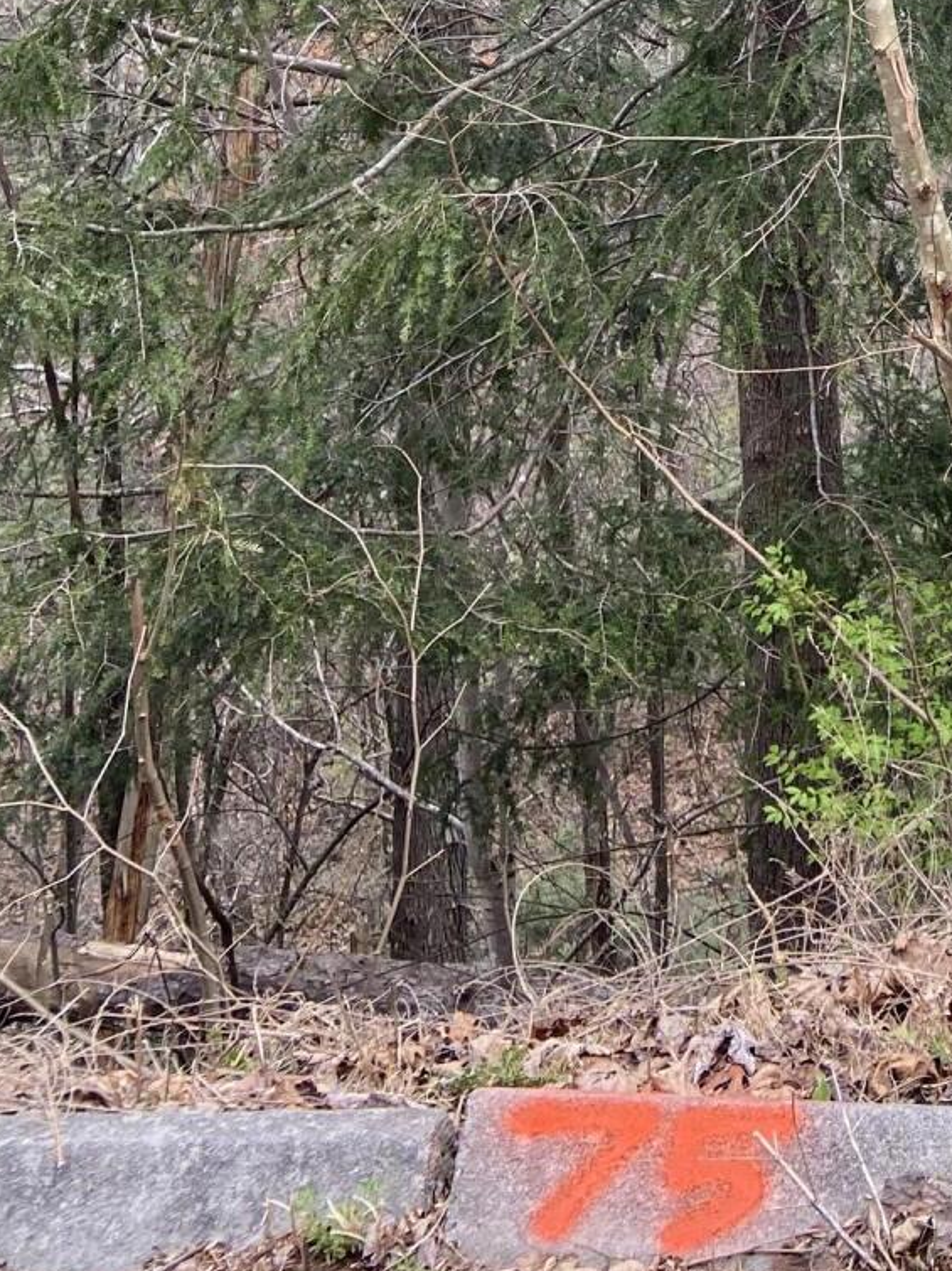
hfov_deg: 19.9
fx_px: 2532
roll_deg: +1.1
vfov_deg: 25.7
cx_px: 1173
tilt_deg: -1.8
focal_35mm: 69
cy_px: -190
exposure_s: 1/122
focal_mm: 4.25
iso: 32
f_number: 1.8
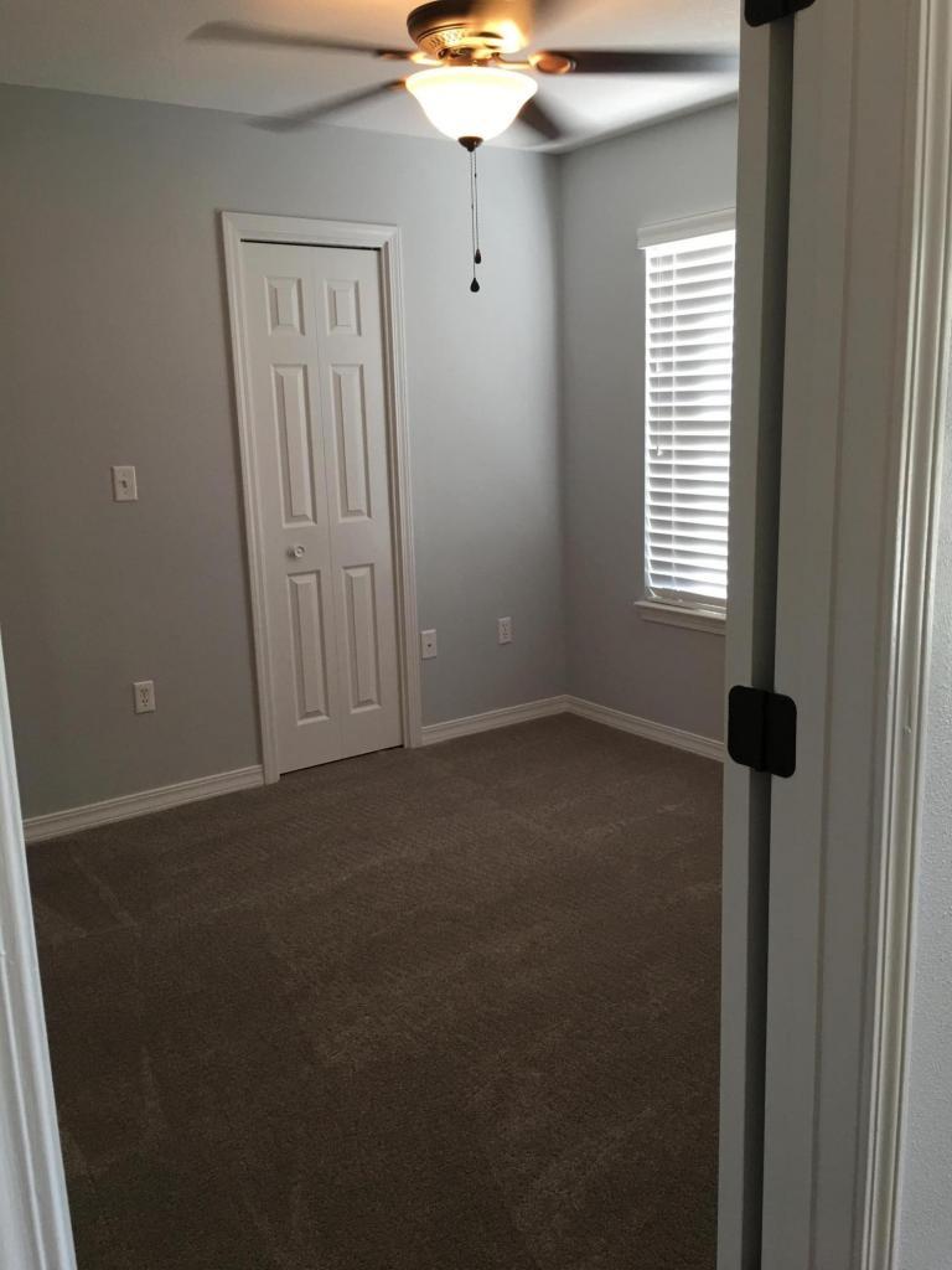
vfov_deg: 61.7
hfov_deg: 48.2
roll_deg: +0.7
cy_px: 635
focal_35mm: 29
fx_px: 1063
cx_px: 476
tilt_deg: -10.4
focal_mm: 4.15
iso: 25
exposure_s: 1/15
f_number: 2.2
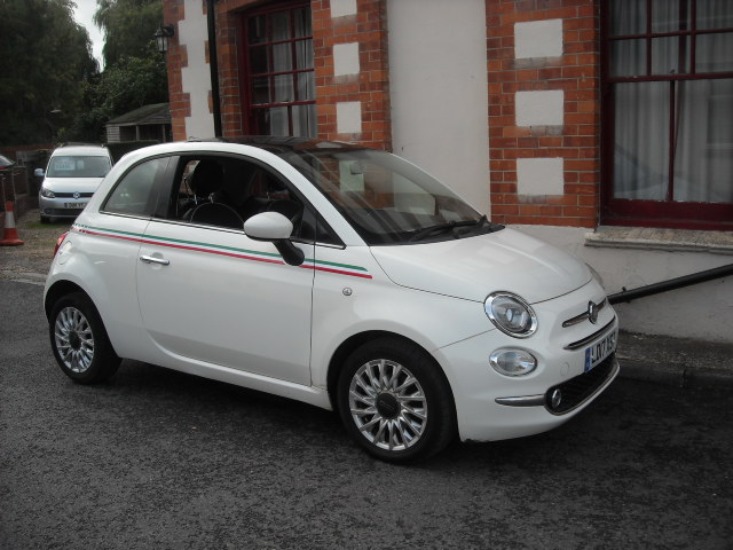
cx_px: 366
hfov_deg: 52.6
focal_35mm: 35
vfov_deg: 40.7
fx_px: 741
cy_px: 275
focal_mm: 5.7
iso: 64
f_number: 2.8
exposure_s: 1/353
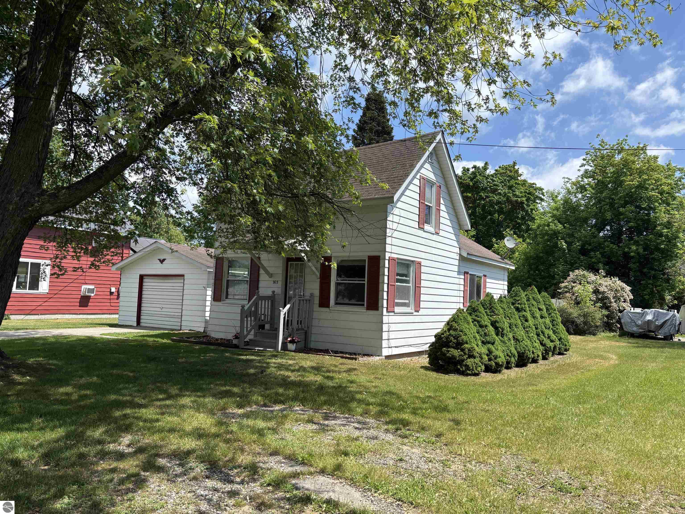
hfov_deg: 67.3
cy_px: 257
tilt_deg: +4.4
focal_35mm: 26
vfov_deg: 53.1
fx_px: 515
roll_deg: -2.1
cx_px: 342
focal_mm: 5.96
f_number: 1.6
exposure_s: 1/2105
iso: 50
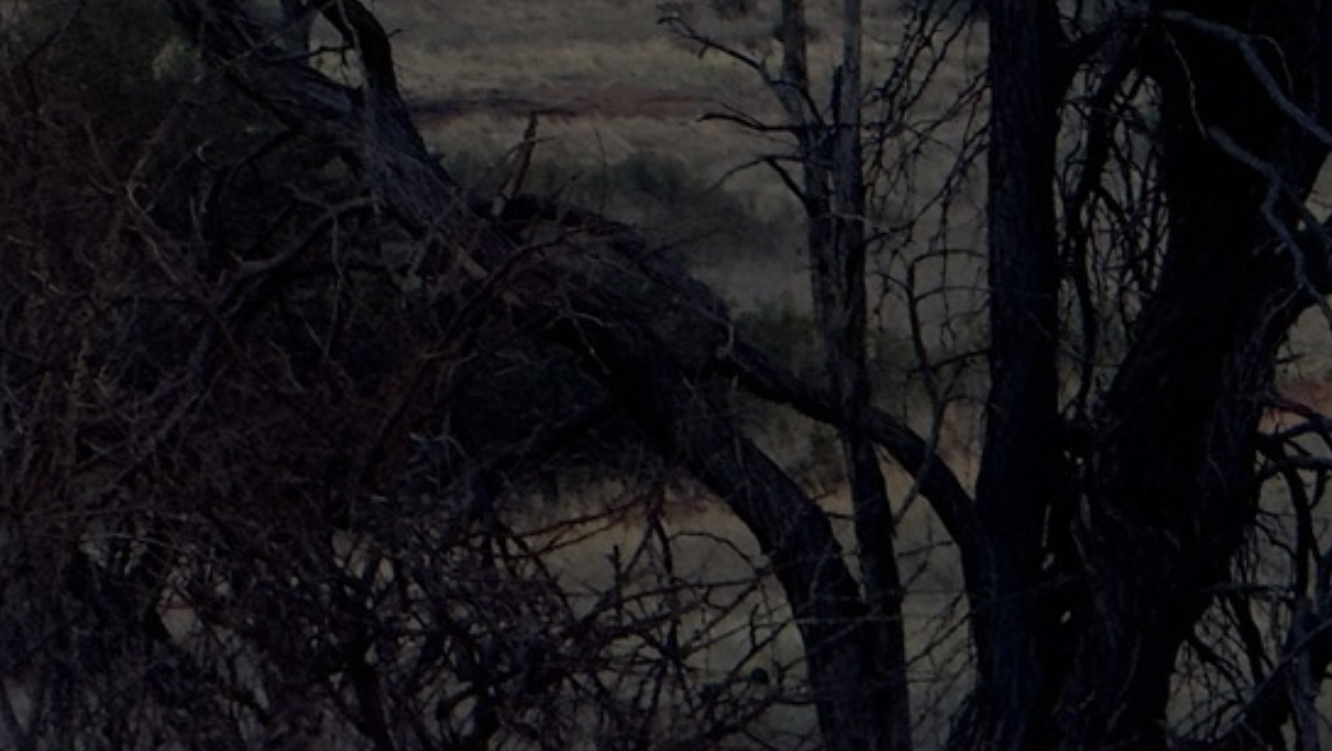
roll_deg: -0.1
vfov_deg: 2.5
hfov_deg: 4.4
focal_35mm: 491
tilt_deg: +1.0
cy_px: -1040
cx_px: -1066
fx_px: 17348
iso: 50
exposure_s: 1/327
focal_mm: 15.66
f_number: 2.8
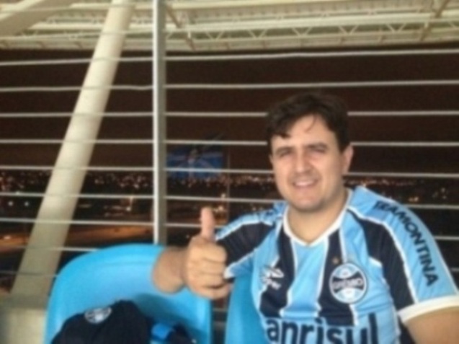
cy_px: 172
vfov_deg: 40.7
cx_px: 230
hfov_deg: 52.7
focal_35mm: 35
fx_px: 464
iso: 500
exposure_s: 1/15
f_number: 2.4
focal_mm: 4.28
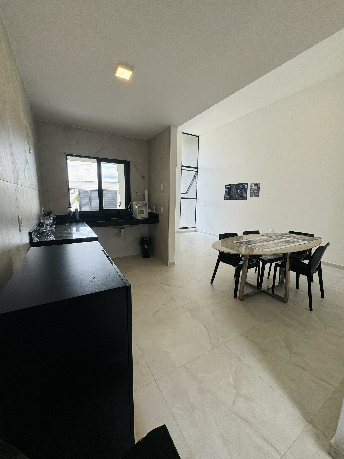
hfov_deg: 85.7
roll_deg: -0.8
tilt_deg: -9.2
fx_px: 186
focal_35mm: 14
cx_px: 172
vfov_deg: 102.1
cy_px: 230
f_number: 2.2
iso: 50
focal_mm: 2.22
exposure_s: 1/120
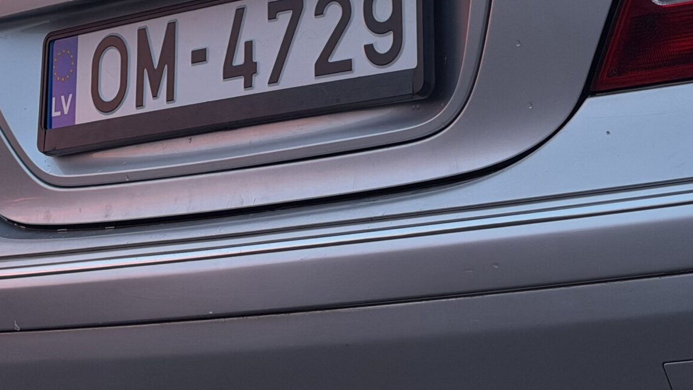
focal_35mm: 115
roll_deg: +11.2
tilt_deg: -1.5
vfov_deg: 10.4
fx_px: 2113
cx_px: 425
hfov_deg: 18.6
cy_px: -35
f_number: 1.78
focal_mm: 6.76
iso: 160
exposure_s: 1/60
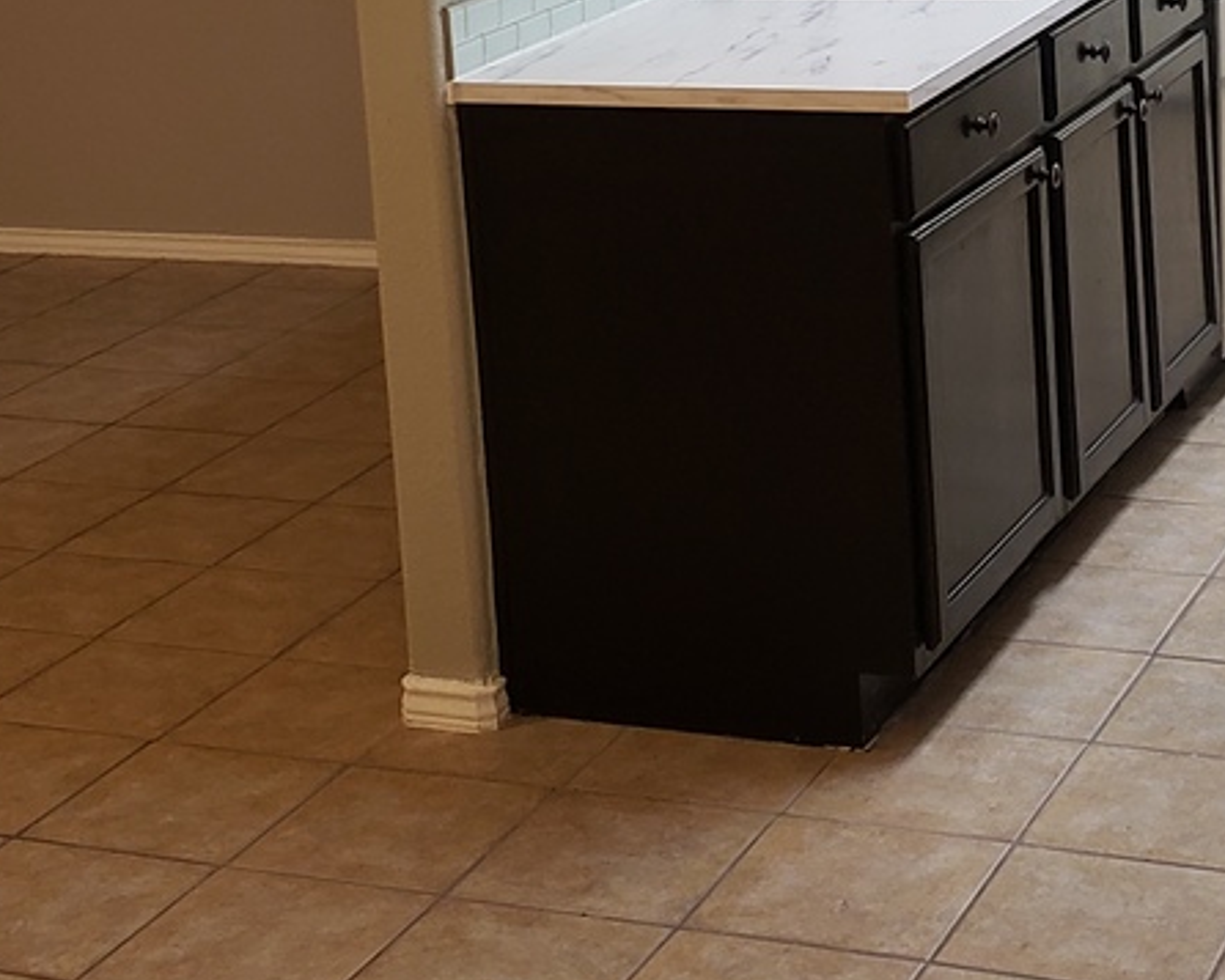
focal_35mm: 82
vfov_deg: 18.2
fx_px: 2974
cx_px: 838
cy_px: -3
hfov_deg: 23.2
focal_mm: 4.3
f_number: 1.5
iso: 125
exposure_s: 1/60
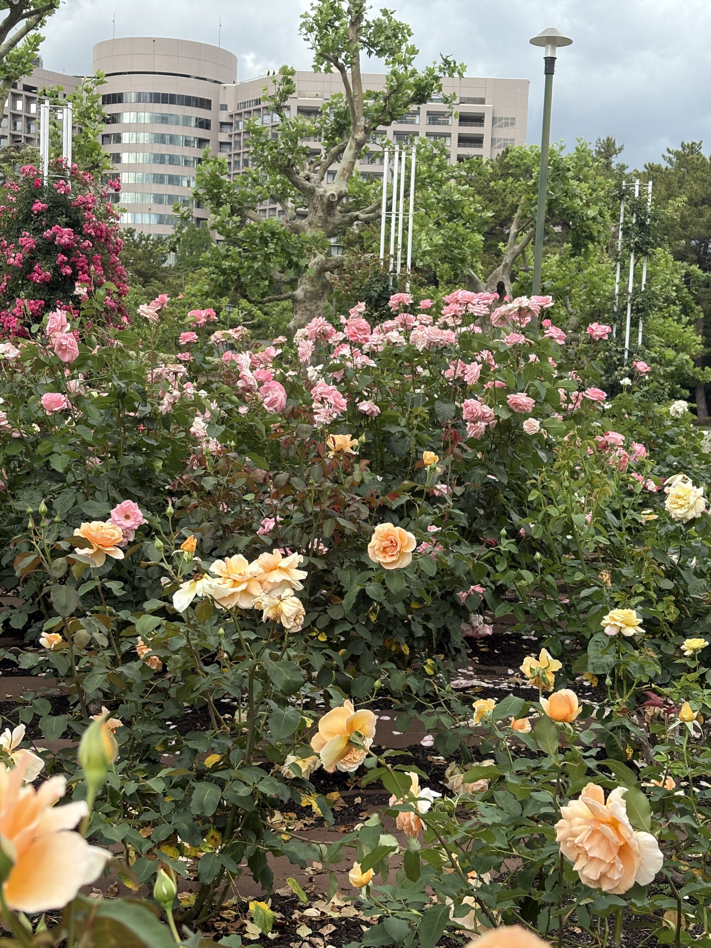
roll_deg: -1.6
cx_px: 356
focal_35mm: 52
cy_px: 474
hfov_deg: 28.0
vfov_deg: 36.8
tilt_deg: -3.2
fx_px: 1424
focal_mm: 5.96
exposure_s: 1/740
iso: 40
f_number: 1.6
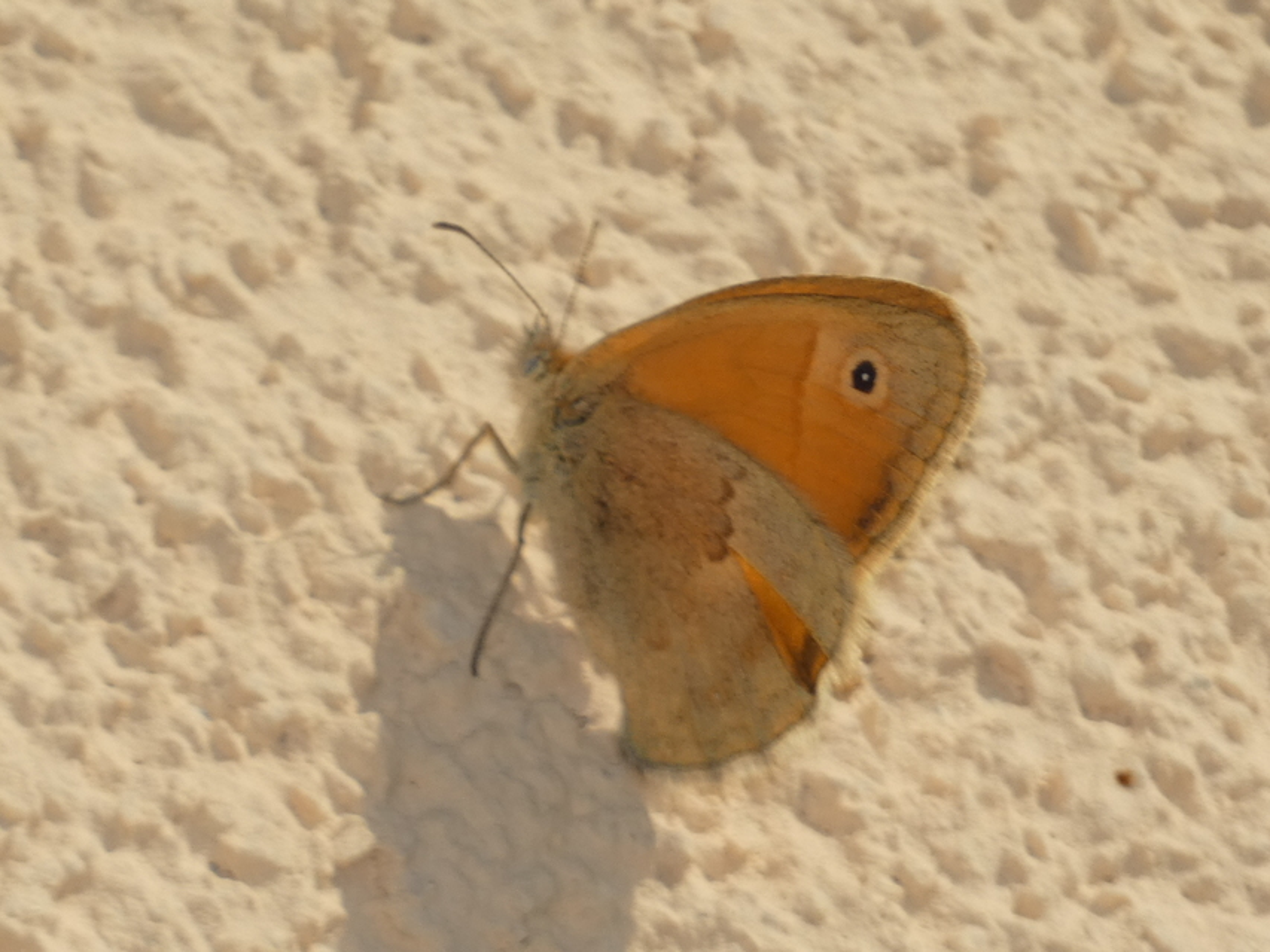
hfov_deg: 2.8
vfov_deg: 2.1
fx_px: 25685
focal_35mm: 700
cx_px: 635
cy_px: 476
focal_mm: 125.5
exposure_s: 1/320
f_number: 5.6
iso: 80
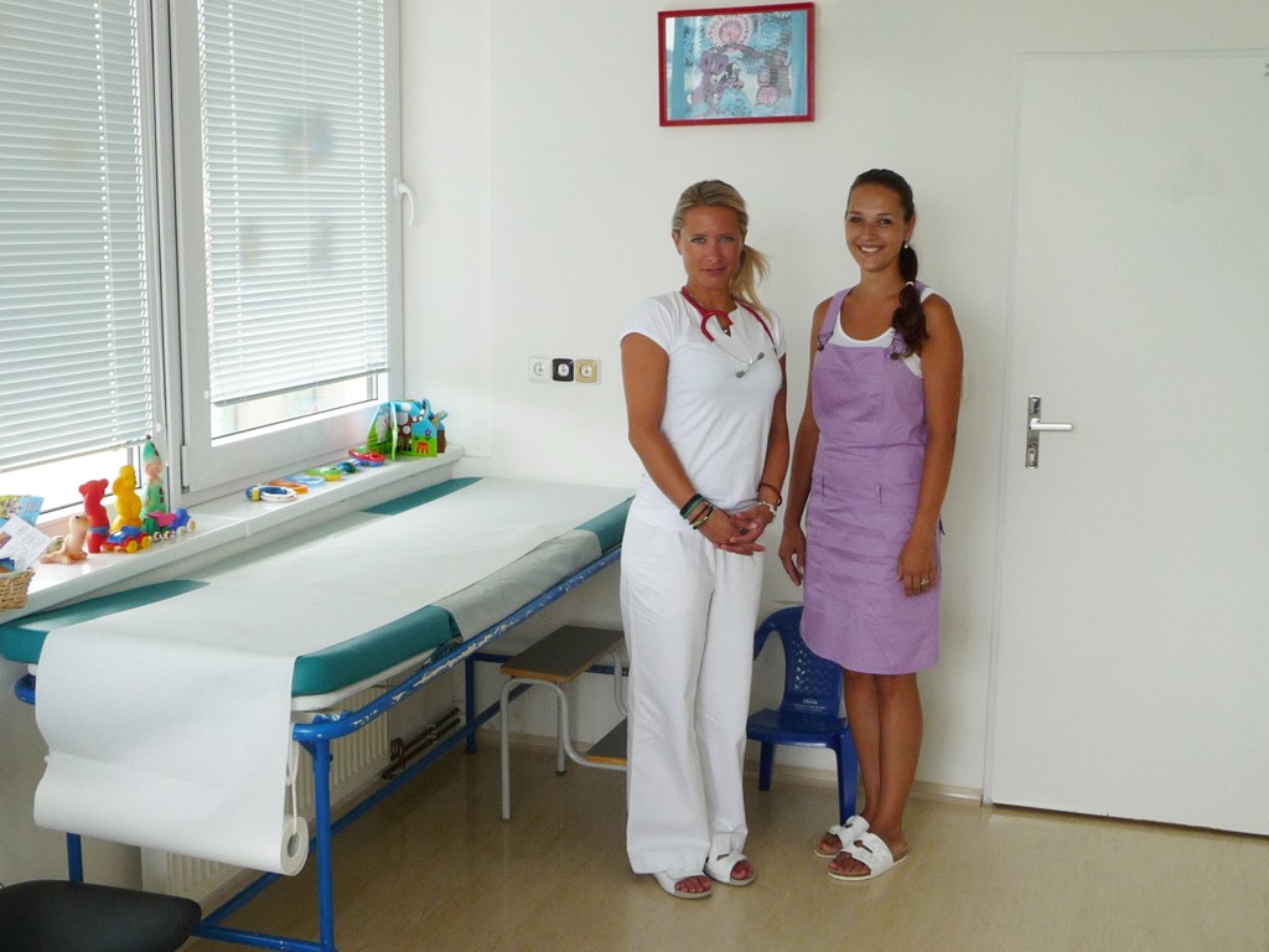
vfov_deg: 49.7
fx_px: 1026
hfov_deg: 63.4
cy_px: 476
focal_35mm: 28
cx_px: 634
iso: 100
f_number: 3.3
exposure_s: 1/125
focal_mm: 4.7
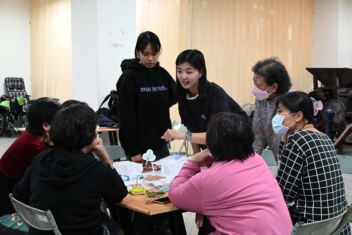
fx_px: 543
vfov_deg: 24.4
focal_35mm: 56
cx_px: 176
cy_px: 118
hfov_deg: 35.9
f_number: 7.1
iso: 5000
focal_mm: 37
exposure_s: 1/60
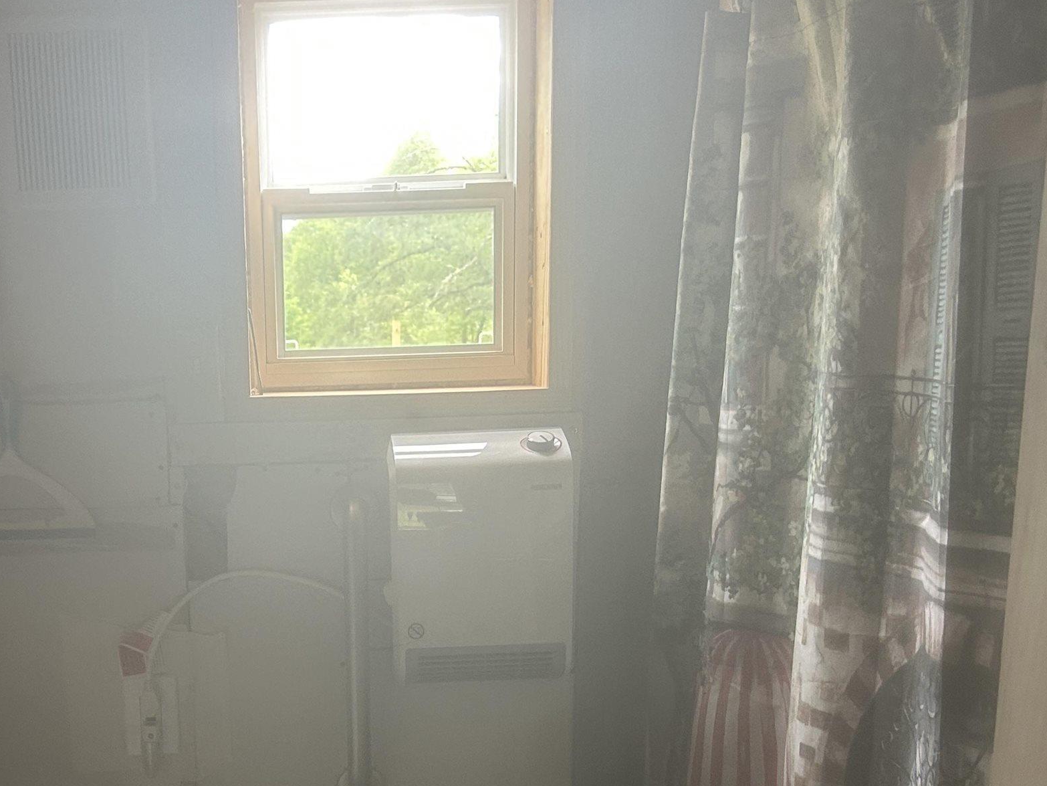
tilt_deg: -12.8
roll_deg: +1.0
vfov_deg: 27.7
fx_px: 1543
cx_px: 291
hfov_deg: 36.8
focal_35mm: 51
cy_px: 681
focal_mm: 5.7
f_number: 1.5
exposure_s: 1/60
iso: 160
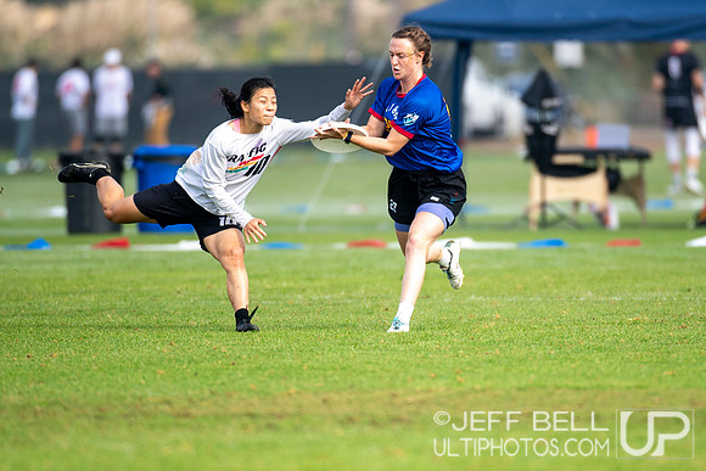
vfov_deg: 2.3
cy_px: 255
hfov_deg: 3.4
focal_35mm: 601
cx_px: 447
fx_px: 11789
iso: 160
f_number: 2.8
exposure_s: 1/1250
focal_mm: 300
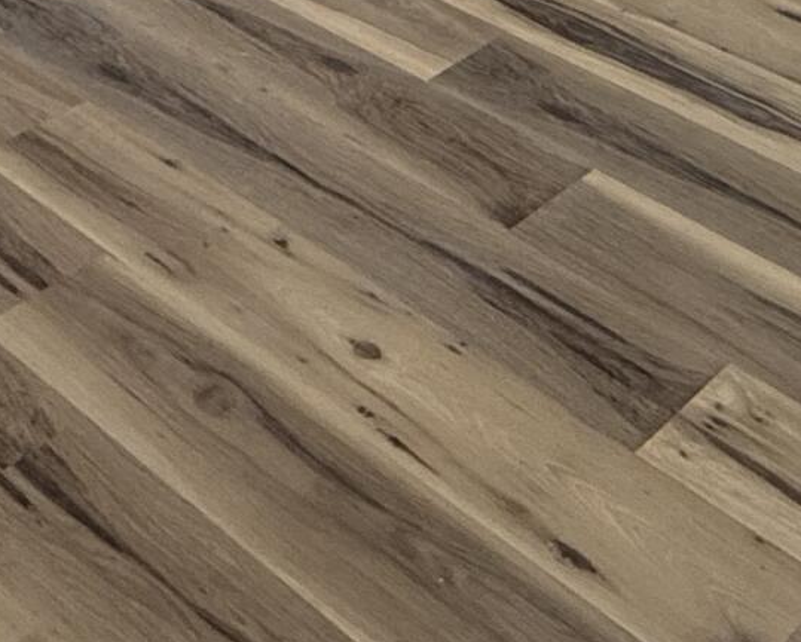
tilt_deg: -8.7
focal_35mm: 76
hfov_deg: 24.9
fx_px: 1803
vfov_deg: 16.1
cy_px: -606
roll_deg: -1.8
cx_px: 557
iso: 125
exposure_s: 1/120
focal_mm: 2.22
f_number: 2.2
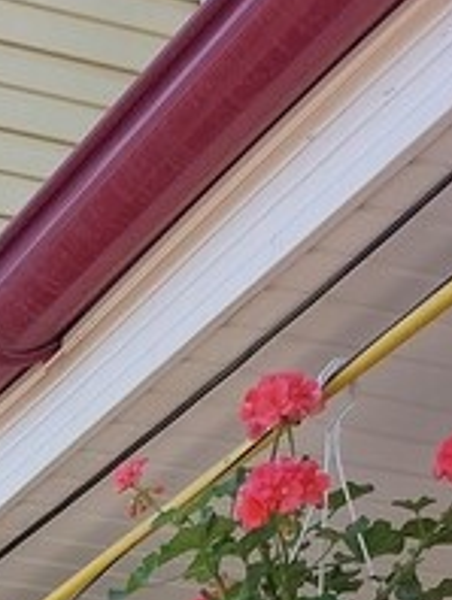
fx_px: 2241
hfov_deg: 10.3
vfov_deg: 12.3
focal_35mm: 129
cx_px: -555
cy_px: 1418
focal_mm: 5.23
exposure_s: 1/198
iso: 25
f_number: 1.8
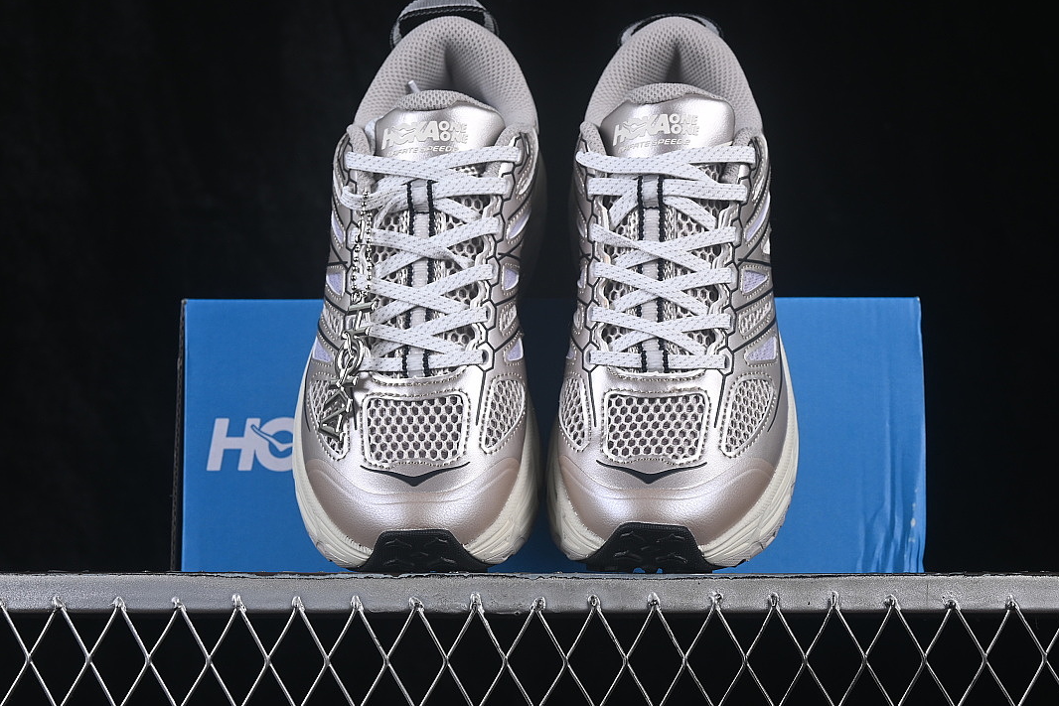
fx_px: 2236
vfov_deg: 18.0
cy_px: 352
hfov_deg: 26.6
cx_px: 535
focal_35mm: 76
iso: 160
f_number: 8
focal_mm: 50
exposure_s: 1/80
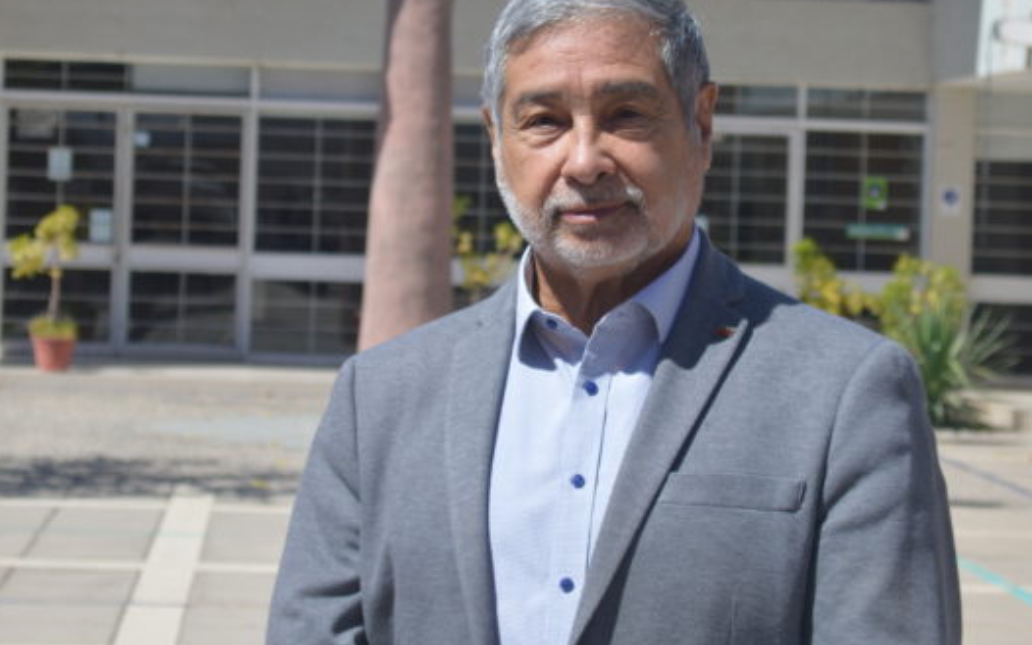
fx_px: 3010
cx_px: 490
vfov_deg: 12.2
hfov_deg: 19.5
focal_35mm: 107
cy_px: 160
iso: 100
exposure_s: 1/500
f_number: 5.3
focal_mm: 48
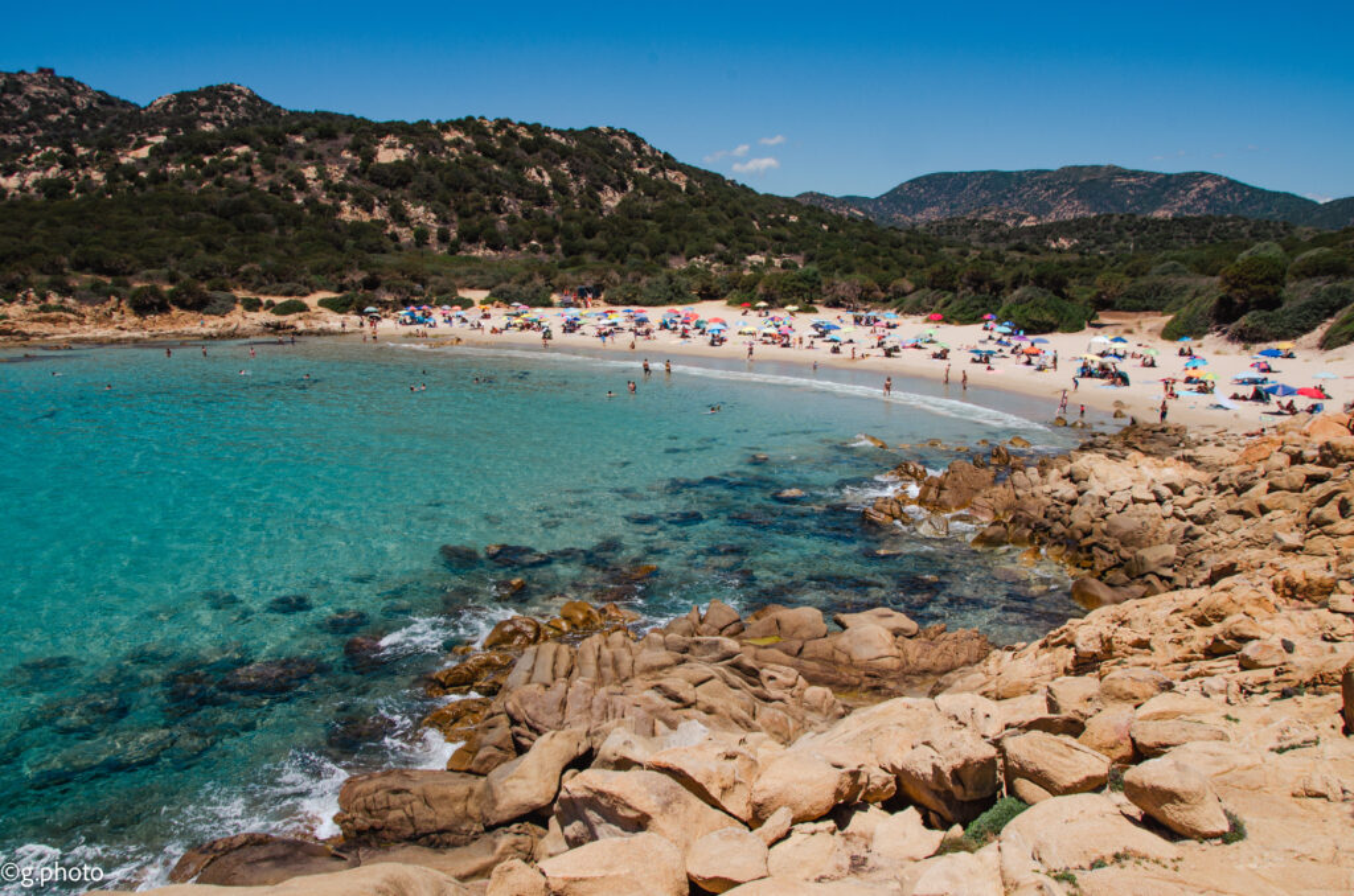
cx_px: 677
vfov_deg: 47.7
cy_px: 448
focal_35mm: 27
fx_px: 1013
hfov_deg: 67.5
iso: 100
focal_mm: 18
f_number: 14
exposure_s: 1/200
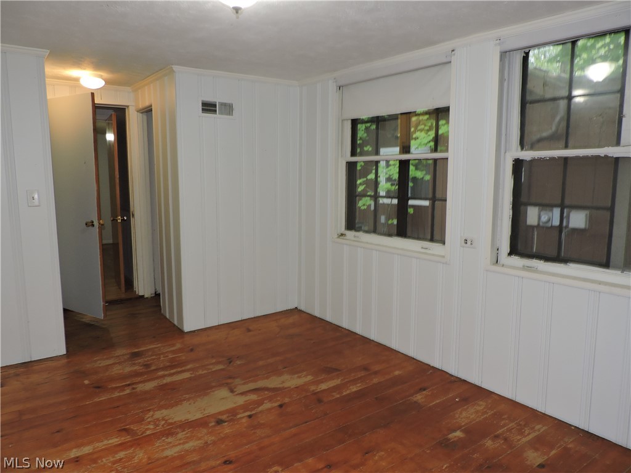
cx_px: 316
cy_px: 236
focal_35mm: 24
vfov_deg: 56.8
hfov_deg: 71.6
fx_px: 437
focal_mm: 4.3
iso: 200
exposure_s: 1/30
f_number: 3
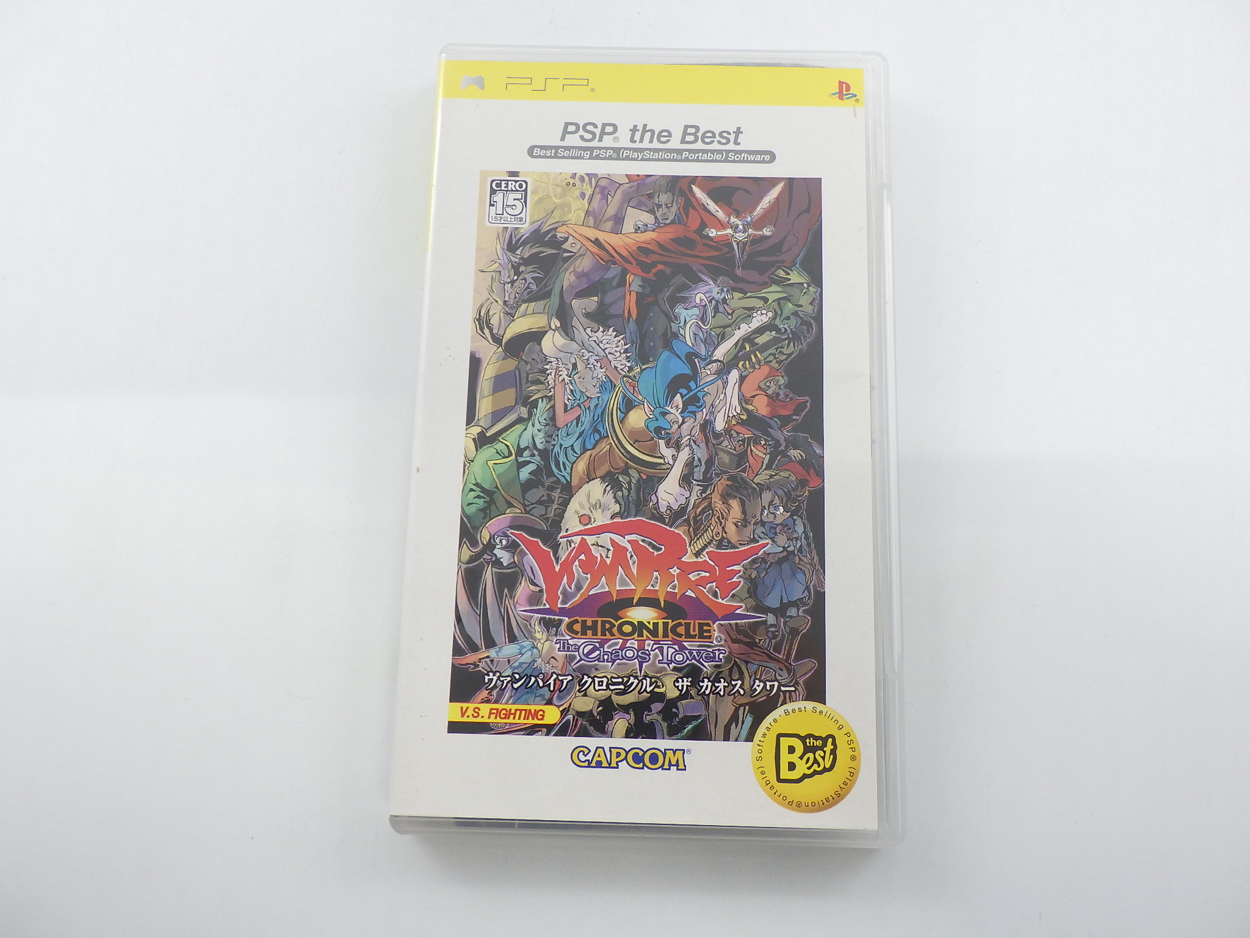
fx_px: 1228
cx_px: 625
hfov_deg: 54.0
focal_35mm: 34
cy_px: 469
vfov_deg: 41.8
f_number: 3.8
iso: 200
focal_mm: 6.1
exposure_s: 1/25
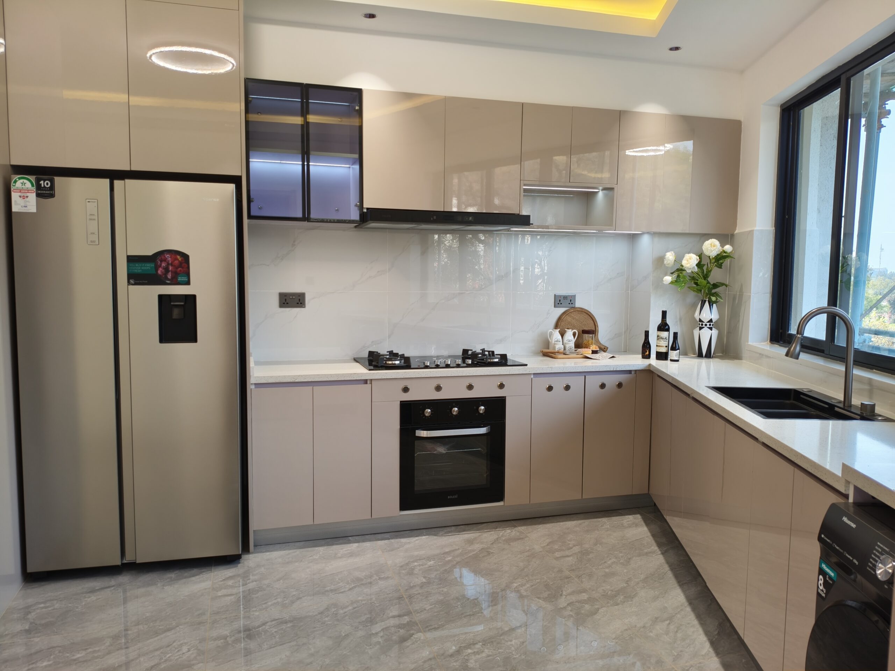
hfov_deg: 67.3
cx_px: 448
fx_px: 672
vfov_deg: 53.1
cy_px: 336
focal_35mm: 26
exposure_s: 1/50
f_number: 1.5
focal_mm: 4.94
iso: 125
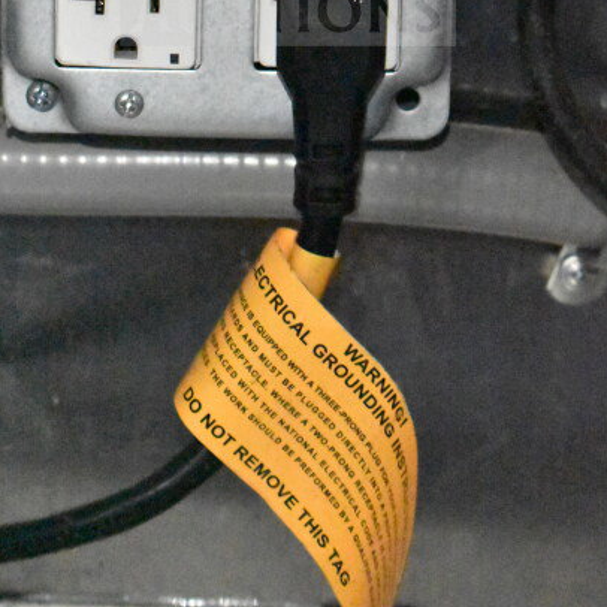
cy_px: -73
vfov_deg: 10.9
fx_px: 3134
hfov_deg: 11.1
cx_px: 287
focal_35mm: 158
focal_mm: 55
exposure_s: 1/100
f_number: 5.6
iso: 25600
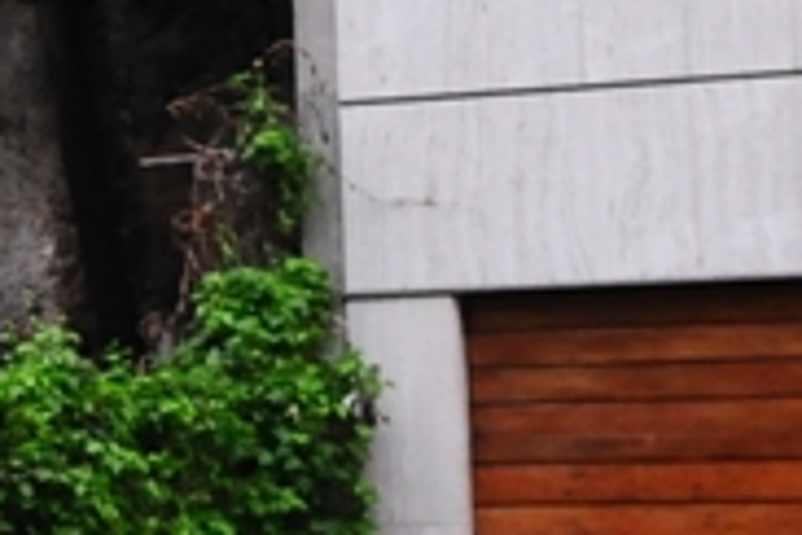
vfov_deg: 6.3
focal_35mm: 218
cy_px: -171
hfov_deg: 8.7
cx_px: -1039
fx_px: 4856
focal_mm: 26
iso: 800
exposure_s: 1/160
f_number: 5.6
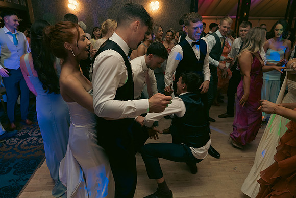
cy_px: 99
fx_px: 197
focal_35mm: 24
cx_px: 148
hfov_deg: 73.7
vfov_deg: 53.2
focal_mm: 24
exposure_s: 1/200
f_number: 3.5
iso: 2500
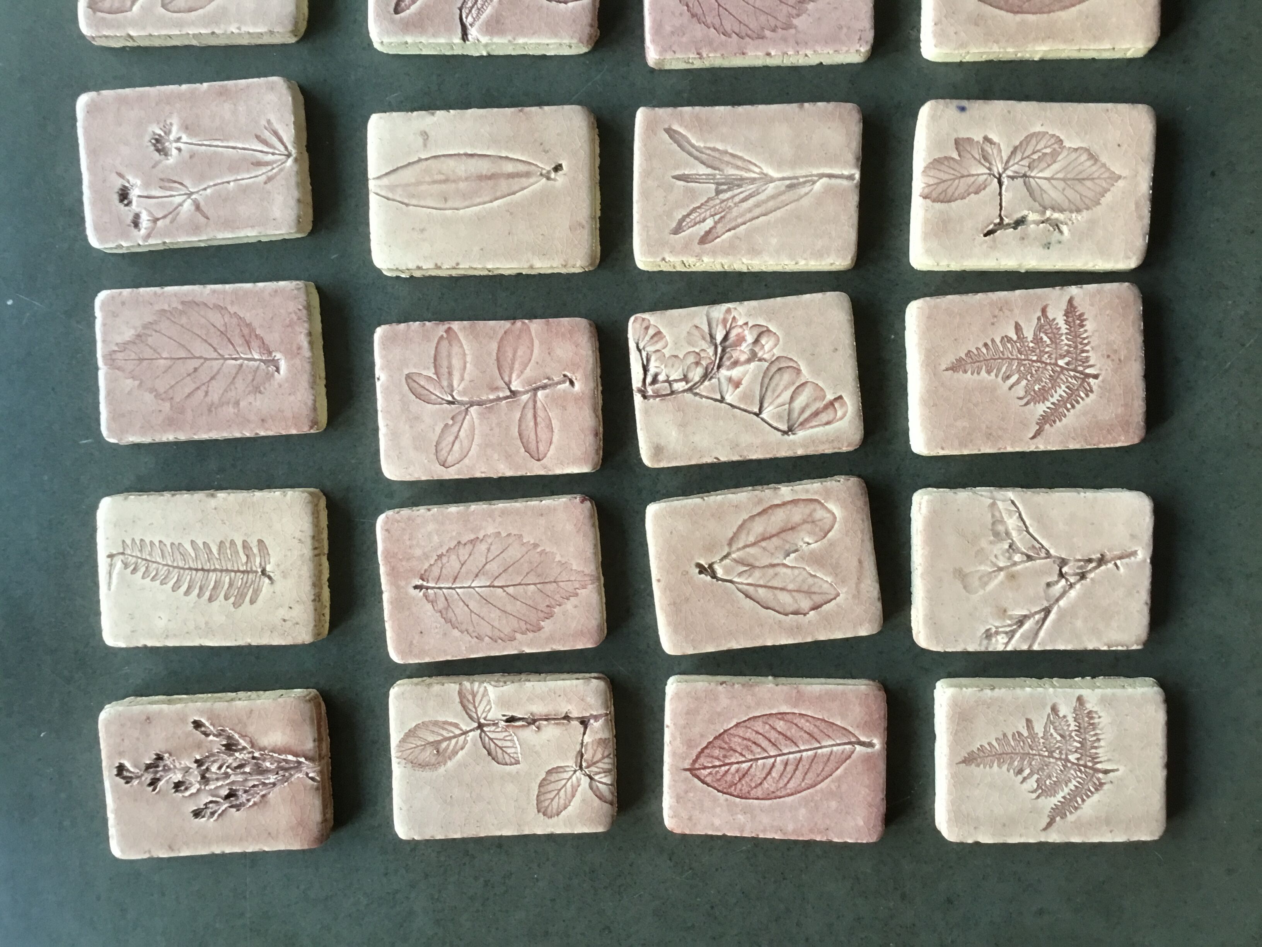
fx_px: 1130
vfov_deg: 45.4
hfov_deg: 58.4
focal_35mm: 31
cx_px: 631
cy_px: 474
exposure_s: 1/33
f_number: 2.4
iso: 100
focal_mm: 3.3
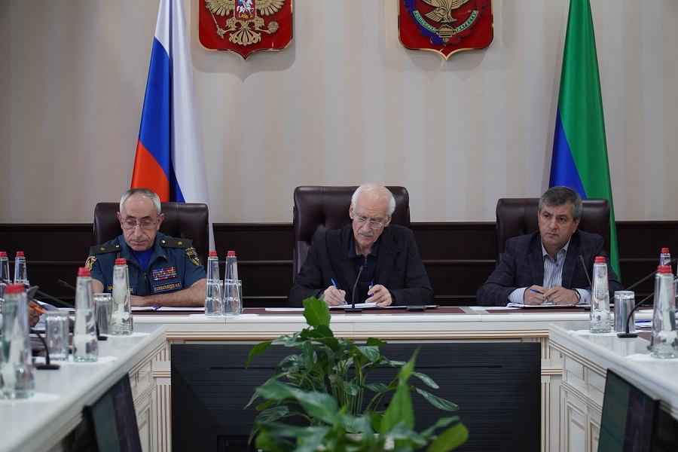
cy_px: 226
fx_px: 2203
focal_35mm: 117
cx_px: 339
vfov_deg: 11.7
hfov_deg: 17.5
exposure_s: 1/100
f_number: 4
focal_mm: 78
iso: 1250
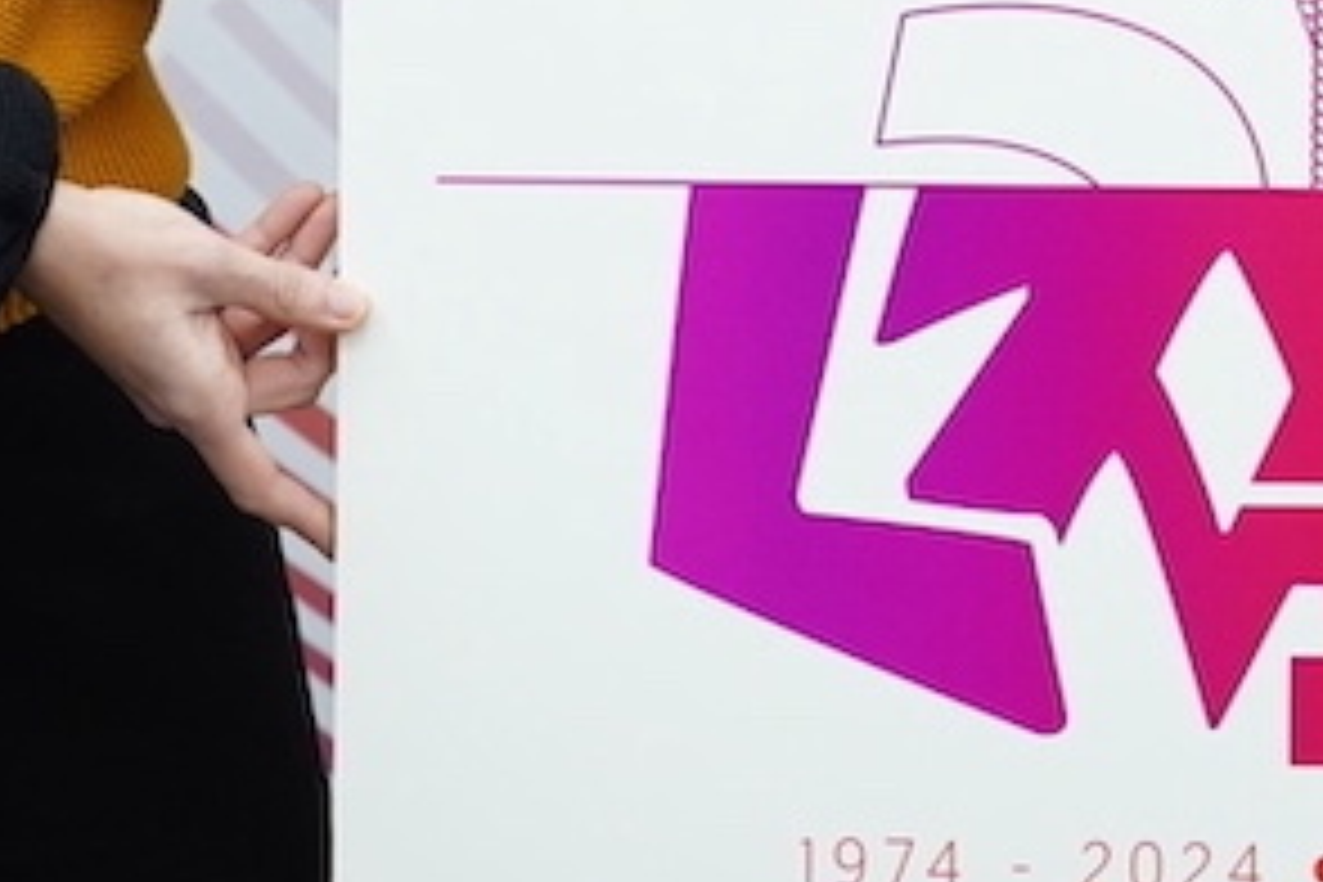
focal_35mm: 143
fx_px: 5255
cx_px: 1292
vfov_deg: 9.2
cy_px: -706
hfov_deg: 14.2
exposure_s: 1/320
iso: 1600
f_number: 2.8
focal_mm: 35
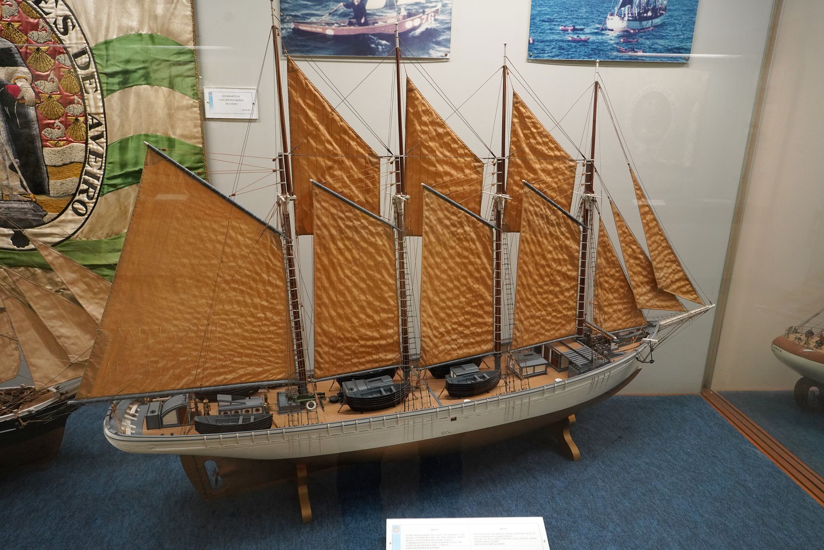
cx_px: 412
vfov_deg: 53.1
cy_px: 275
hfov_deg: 73.7
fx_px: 549
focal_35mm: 24
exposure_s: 1/80
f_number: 7.1
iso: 3200
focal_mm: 24
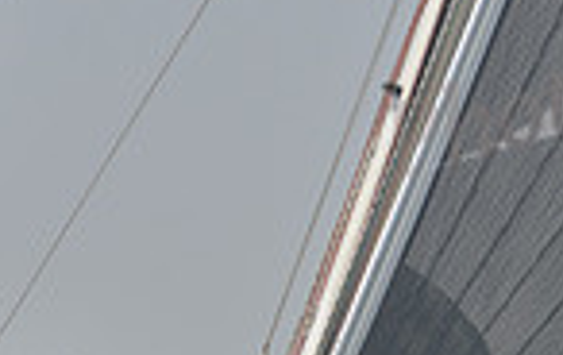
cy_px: 689
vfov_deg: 1.5
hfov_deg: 2.4
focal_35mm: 888
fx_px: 13657
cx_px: 189
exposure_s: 1/1000
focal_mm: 220
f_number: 9
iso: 280
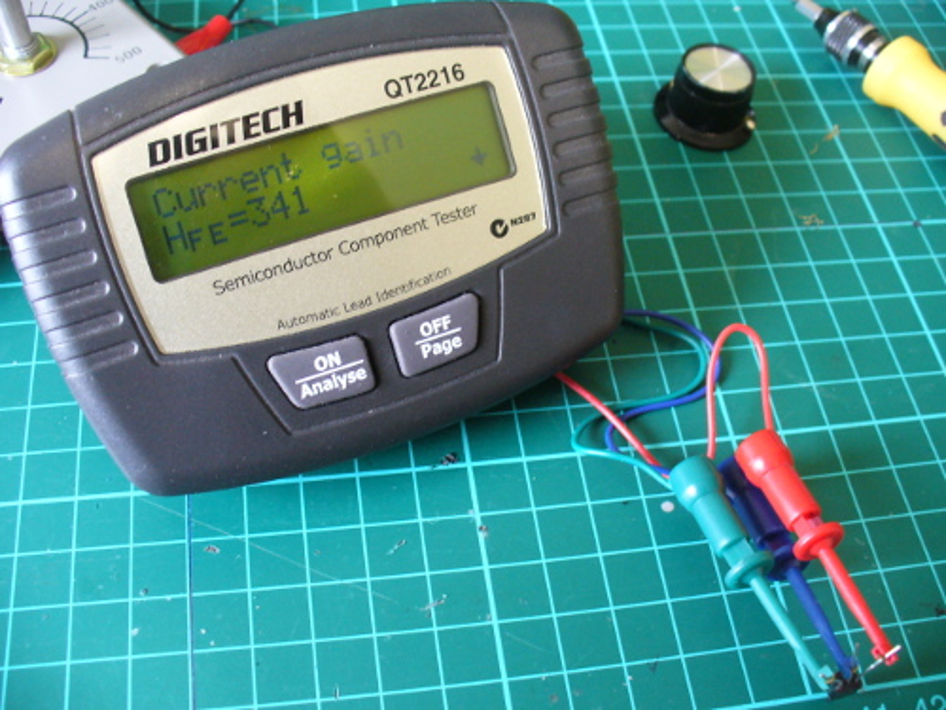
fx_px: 1011
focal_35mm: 37
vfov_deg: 38.7
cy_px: 355
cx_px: 473
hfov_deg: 50.1
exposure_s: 1/15
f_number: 2.8
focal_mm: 6.1
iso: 200
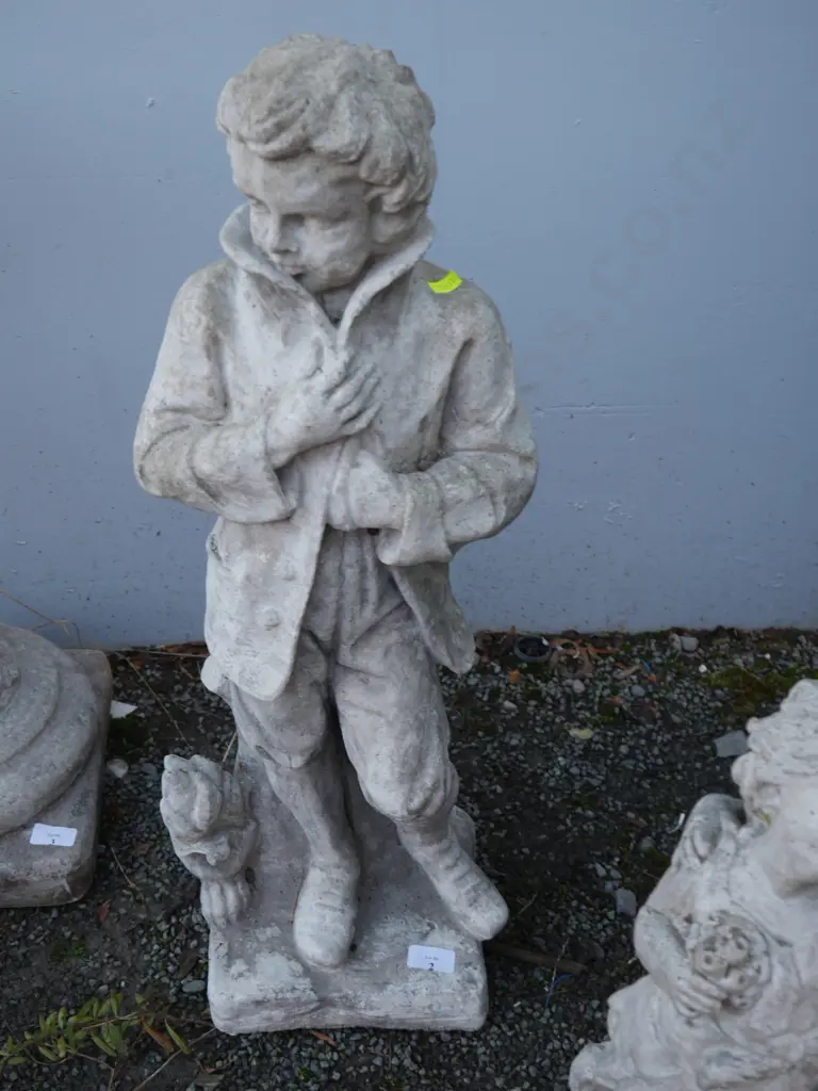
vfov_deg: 46.8
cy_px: 546
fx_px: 1260
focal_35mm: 40
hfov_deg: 36.0
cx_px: 409
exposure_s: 1/60
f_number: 4.5
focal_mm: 20
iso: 250
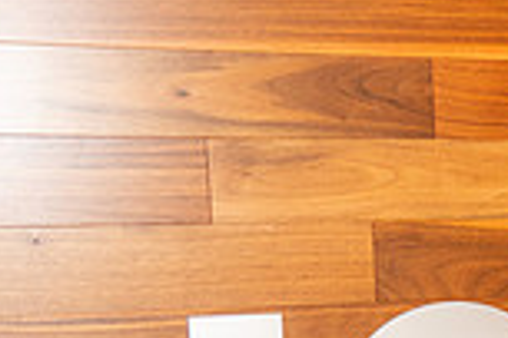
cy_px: 432
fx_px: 1609
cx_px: 910
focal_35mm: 114
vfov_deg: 11.7
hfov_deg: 15.5
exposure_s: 1/200
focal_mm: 30
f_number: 4
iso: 1250
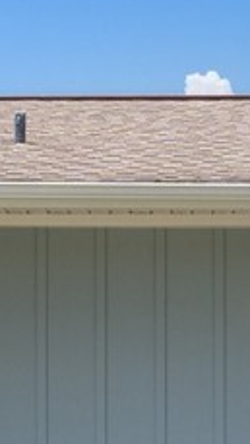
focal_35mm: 149
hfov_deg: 8.1
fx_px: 1754
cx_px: 182
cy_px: 333
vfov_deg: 14.4
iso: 320
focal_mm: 20
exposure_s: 1/800
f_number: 8
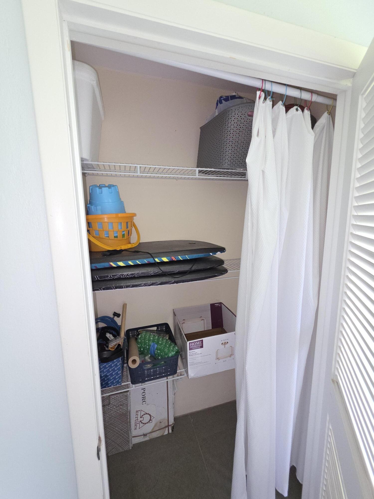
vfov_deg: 106.2
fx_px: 187
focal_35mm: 13
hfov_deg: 89.9
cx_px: 187
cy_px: 250
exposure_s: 1/60
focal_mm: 2.2
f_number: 1.9
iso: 100
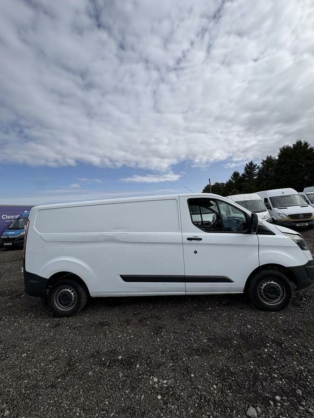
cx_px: 157
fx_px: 169
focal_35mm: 14
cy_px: 209
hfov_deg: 85.7
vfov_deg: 102.1
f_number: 2.2
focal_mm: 2.22
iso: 50
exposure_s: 1/3106
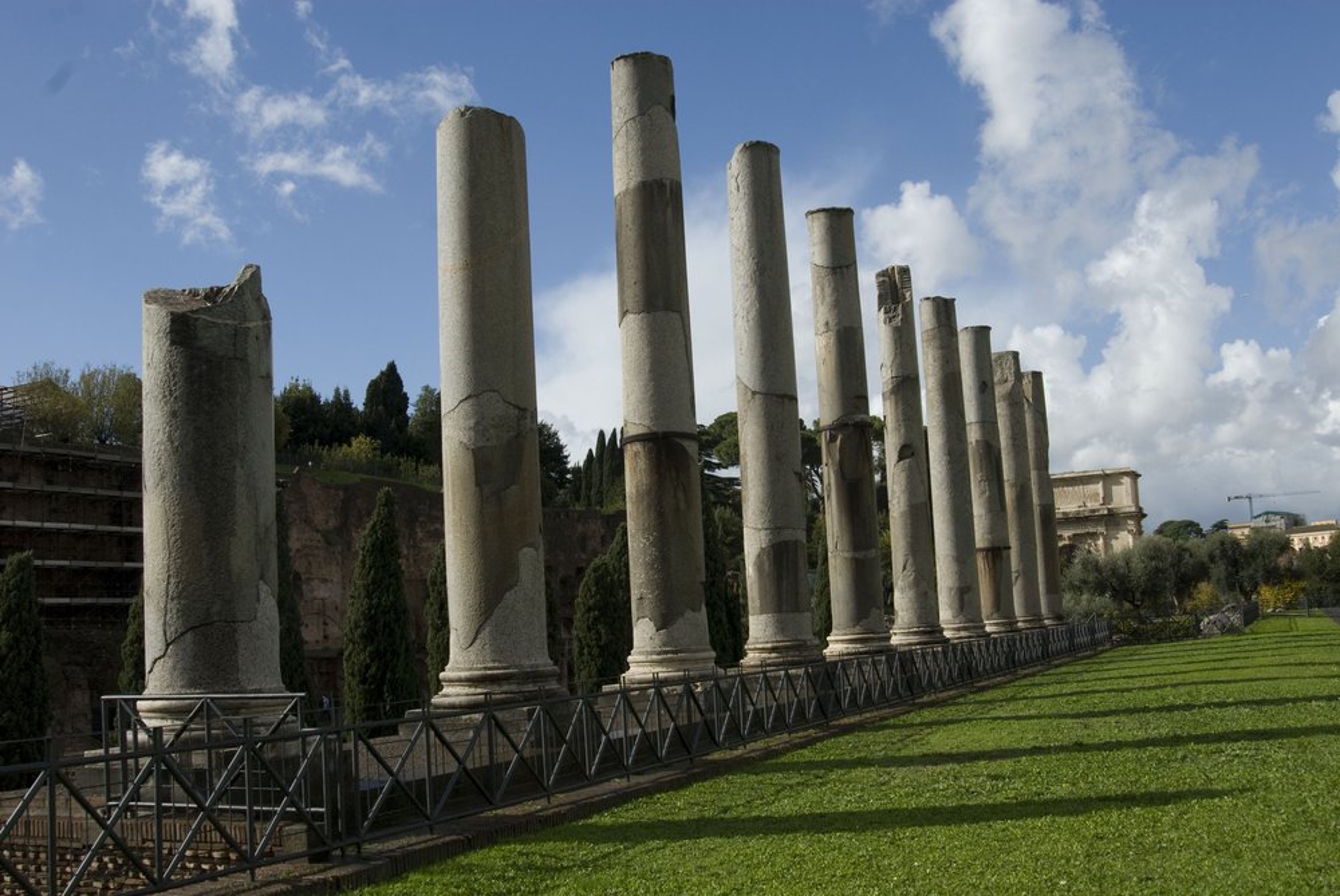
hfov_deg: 53.1
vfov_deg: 37.0
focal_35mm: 36
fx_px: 1341
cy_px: 448
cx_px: 670
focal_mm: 24
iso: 200
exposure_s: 1/500
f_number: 11
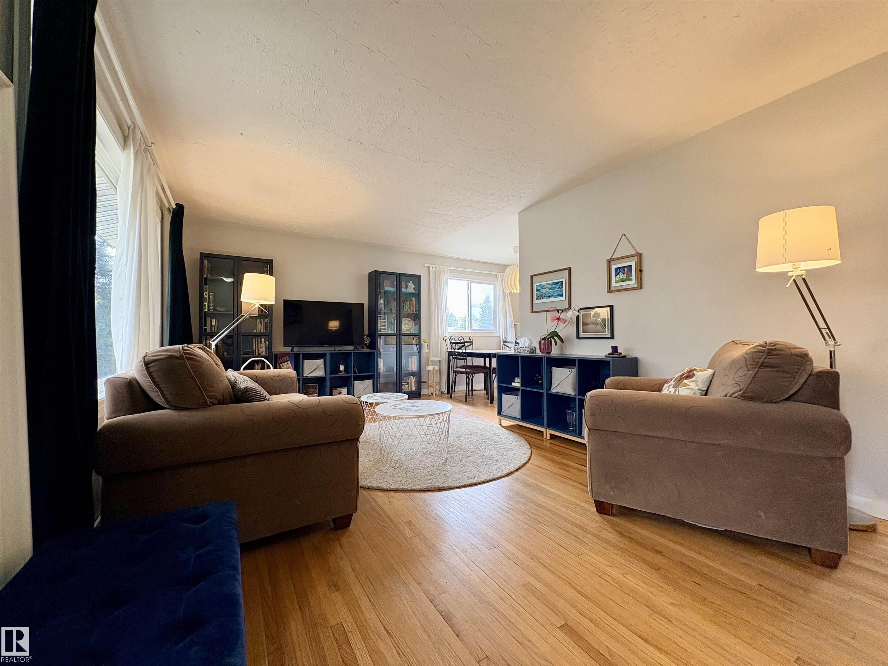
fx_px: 359
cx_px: 444
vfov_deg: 85.7
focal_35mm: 14
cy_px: 333
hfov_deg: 102.1
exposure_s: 1/60
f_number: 2.2
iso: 160
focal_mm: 2.22
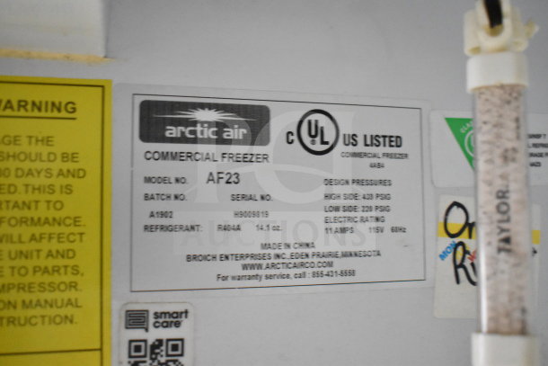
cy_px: 183
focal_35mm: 38
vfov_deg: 35.5
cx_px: 274
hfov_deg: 51.3
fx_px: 571
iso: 7200
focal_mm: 25
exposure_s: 1/40
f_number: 4
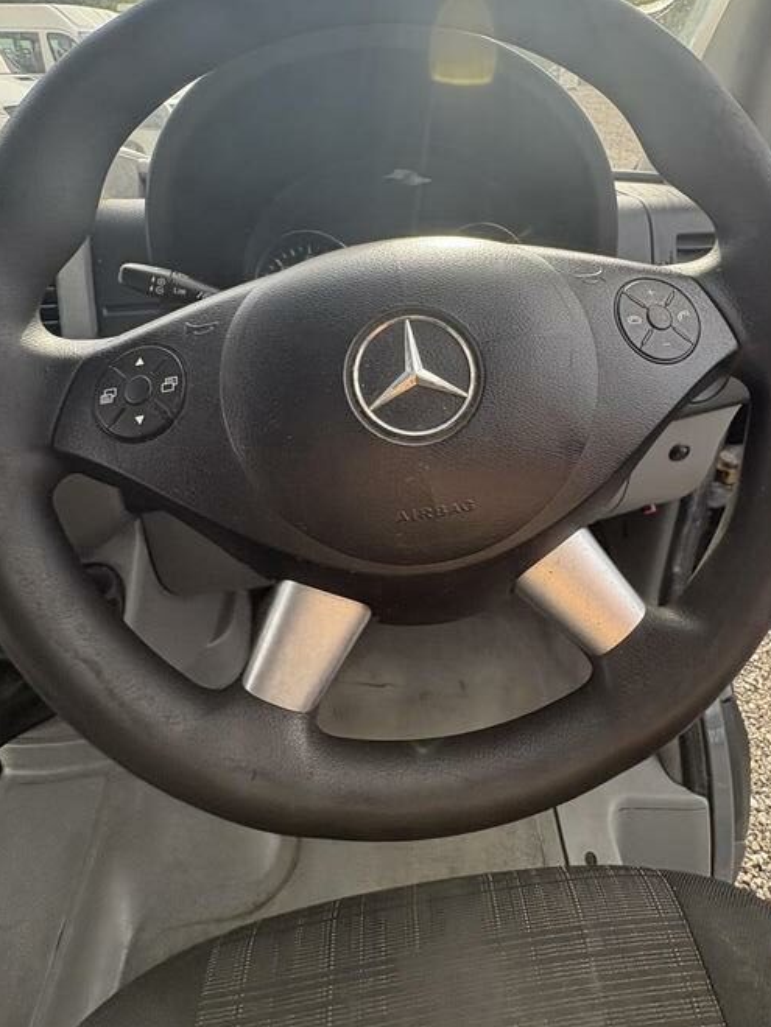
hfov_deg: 68.3
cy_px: 372
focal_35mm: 19
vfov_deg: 82.7
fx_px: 564
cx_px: 444
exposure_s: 1/182
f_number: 2.2
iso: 64
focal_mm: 2.22
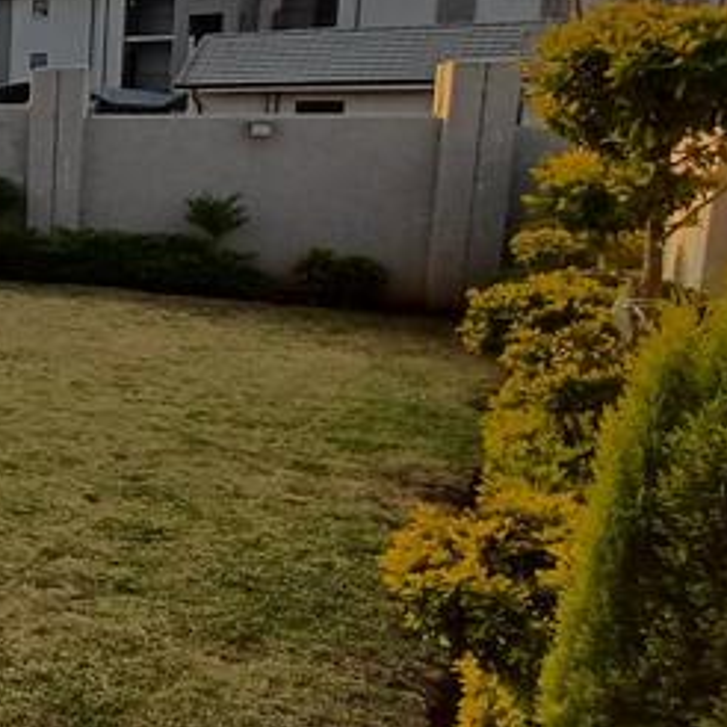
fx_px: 1093
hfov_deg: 28.2
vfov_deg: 36.7
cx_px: -284
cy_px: 296
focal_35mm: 46
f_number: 2.2
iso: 40
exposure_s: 1/1000
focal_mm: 1.64
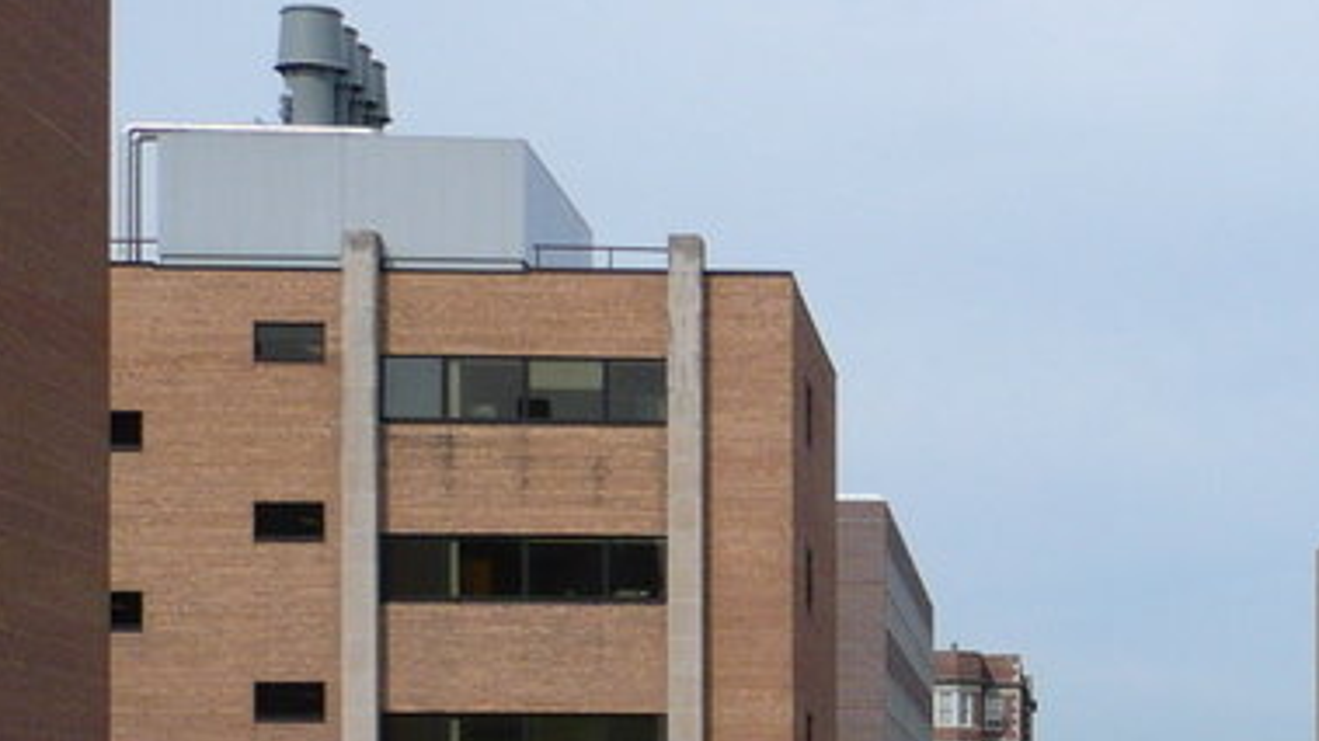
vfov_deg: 11.5
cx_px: 1643
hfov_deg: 19.4
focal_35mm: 103
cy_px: 911
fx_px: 3602
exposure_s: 1/320
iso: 100
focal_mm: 5.8
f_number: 8
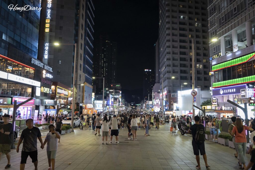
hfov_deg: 65.5
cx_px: 128
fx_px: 198
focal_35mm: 28
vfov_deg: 46.4
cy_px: 85
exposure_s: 1/160
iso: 5000
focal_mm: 28
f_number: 4
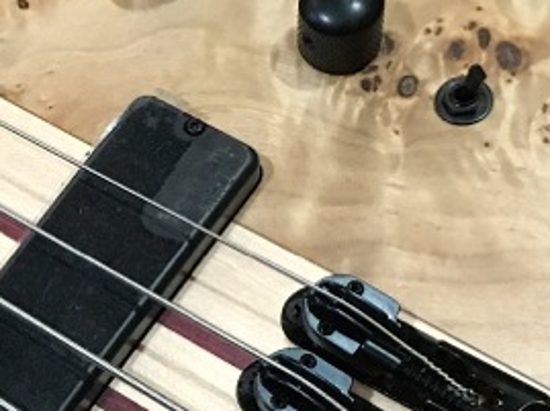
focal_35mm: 108
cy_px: 382
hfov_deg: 17.0
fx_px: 1714
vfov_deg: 13.5
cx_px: -190
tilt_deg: -61.7
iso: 200
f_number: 2.2
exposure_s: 1/30
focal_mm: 4.15
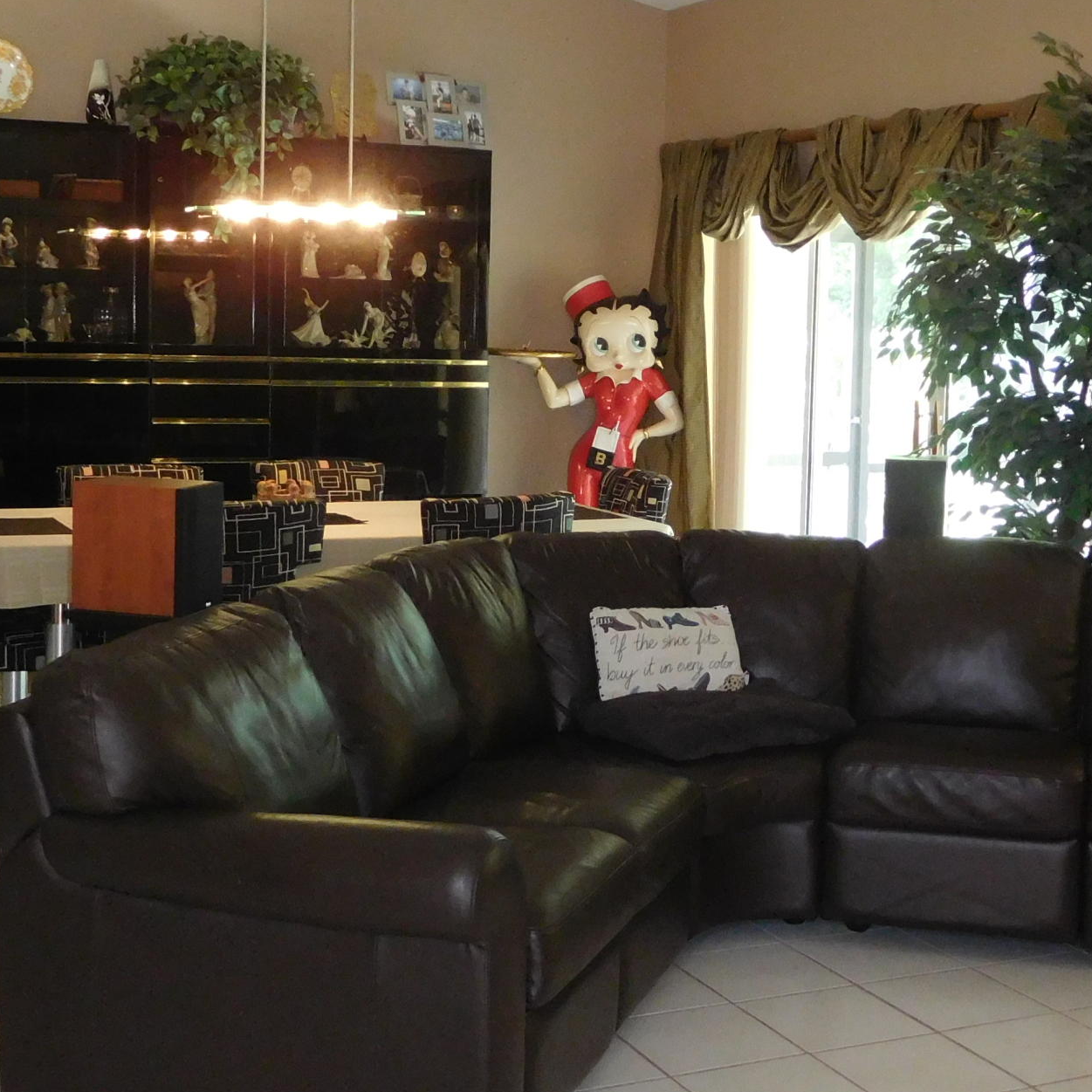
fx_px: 1892
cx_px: 634
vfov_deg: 32.1
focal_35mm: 53
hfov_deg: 32.1
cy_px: 432
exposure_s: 1/30
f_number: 3.4
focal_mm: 4.5
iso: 450
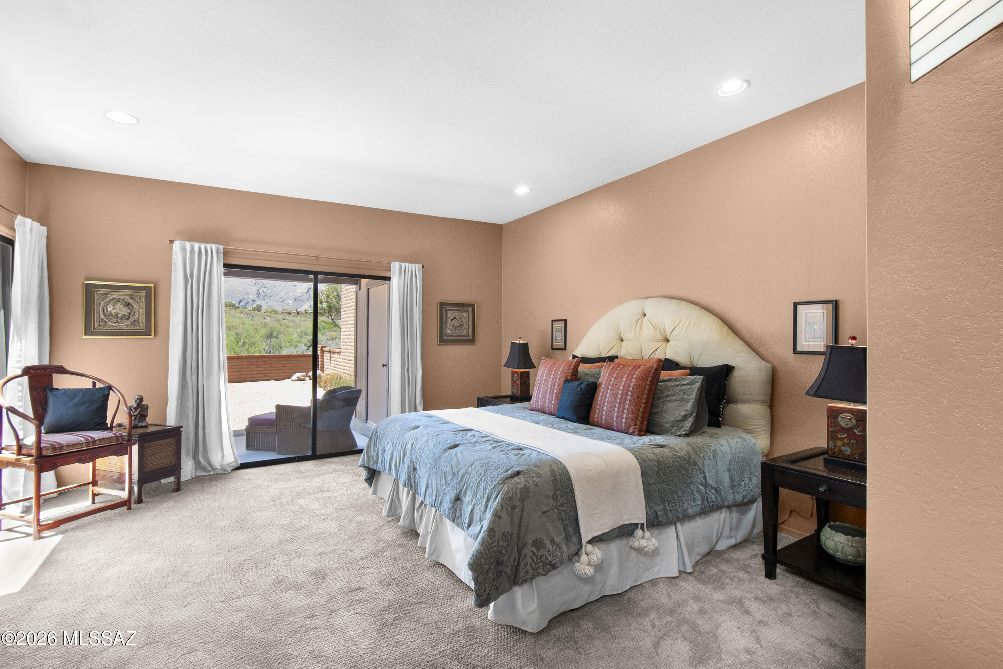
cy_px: 334
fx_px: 418
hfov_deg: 100.4
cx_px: 502
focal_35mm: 15
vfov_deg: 77.3
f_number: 11
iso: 1000
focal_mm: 10
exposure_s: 1/13
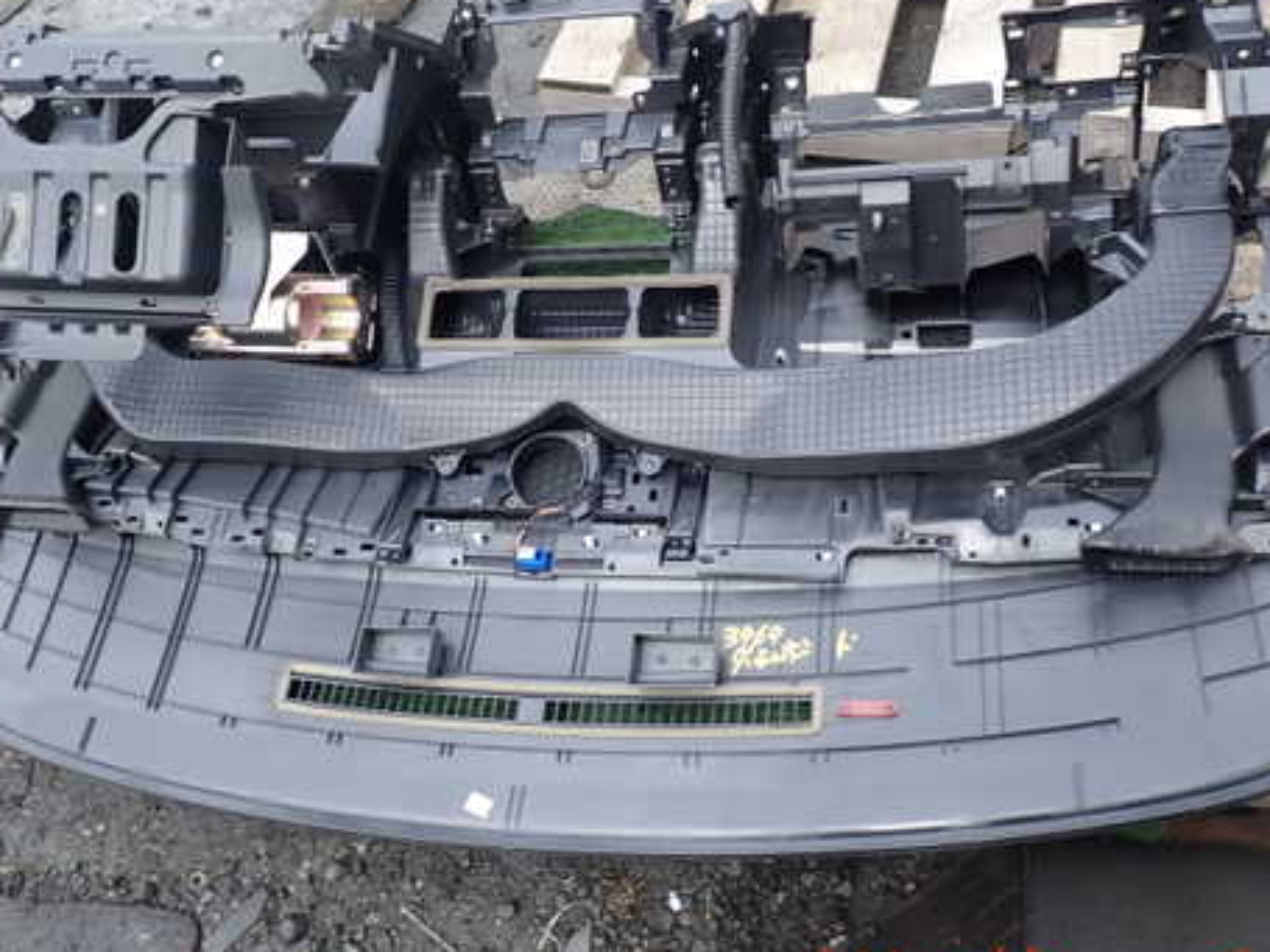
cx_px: 614
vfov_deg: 42.7
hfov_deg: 55.4
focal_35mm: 33
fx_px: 1210
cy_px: 385
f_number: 2.8
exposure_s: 1/400
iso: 100
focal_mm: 4.5
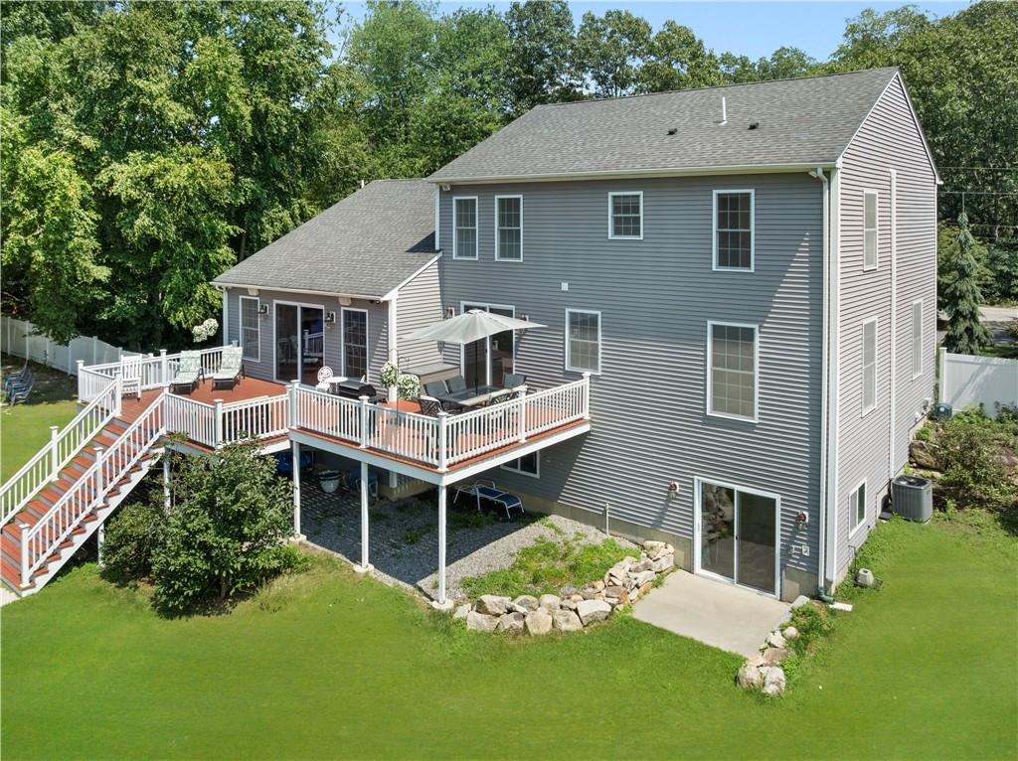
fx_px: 705
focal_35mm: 24
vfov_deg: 56.7
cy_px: 380
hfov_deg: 71.6
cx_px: 509
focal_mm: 12.29
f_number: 5.6
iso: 100
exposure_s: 1/320
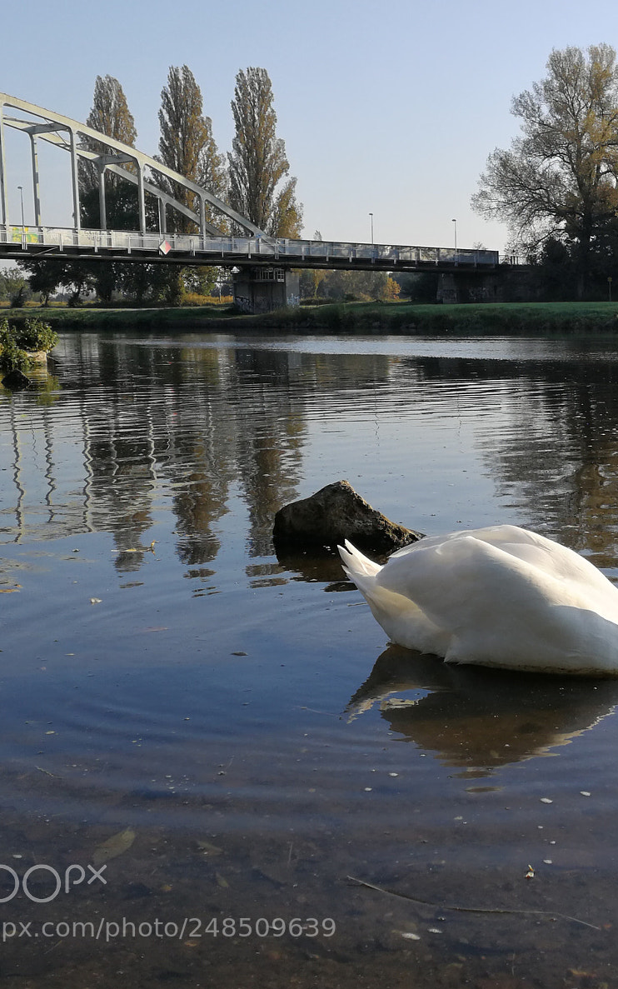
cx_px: 566
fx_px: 1347
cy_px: 493
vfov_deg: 40.3
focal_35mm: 50
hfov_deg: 25.0
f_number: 2.2
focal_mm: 3.95
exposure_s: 1/615
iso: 50
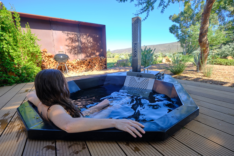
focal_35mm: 15
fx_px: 97
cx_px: 117
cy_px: 78
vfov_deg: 77.3
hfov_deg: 100.4
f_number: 4.5
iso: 125
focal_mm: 10
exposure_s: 1/170
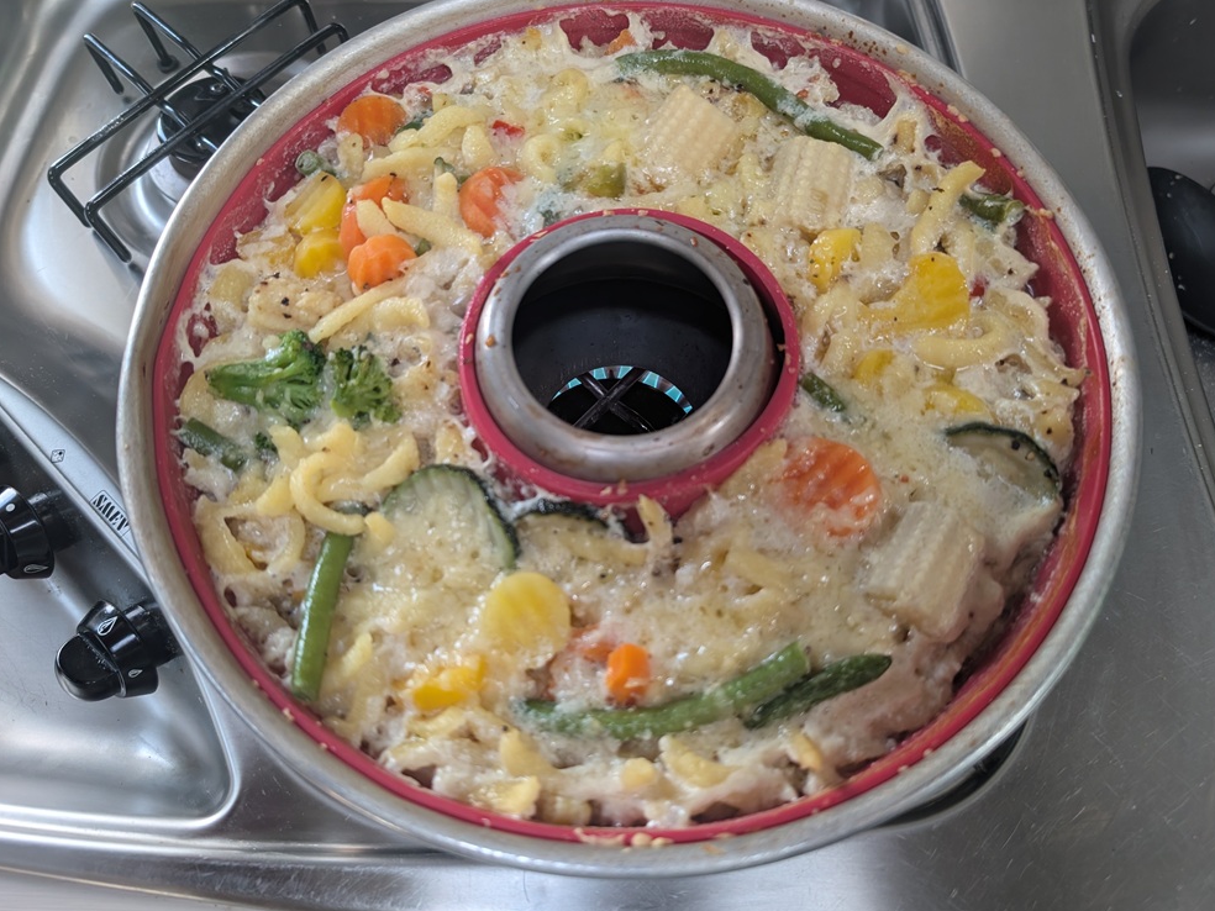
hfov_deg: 69.4
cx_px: 600
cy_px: 446
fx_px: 877
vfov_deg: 54.9
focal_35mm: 25
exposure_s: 1/28.7
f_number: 1.68
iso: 129
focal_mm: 6.9
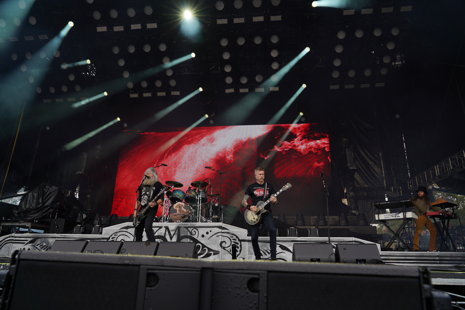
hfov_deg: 73.7
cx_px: 232
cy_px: 155
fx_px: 310
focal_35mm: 24
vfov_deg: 53.1
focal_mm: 24
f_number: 8
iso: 100
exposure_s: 1/100
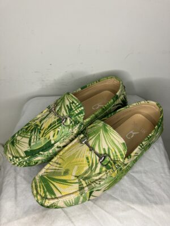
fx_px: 183
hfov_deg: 49.7
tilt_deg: -48.8
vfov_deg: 63.4
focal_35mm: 28
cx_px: 85
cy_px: 113
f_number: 1.8
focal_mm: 3.99
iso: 64
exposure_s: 1/100
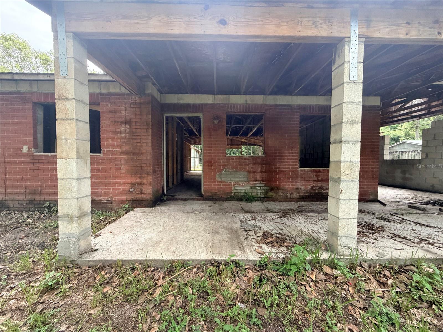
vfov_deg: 85.7
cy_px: 166
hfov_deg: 102.1
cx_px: 222
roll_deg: +0.4
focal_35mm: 14
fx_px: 179
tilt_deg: -1.5
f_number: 2.2
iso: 320
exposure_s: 1/111
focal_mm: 2.22
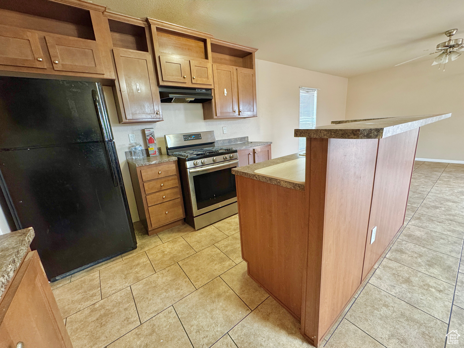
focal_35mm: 14
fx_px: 188
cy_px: 174
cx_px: 232
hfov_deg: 102.1
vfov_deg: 85.7
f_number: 2.2
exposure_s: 1/60
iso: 250
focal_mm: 2.22
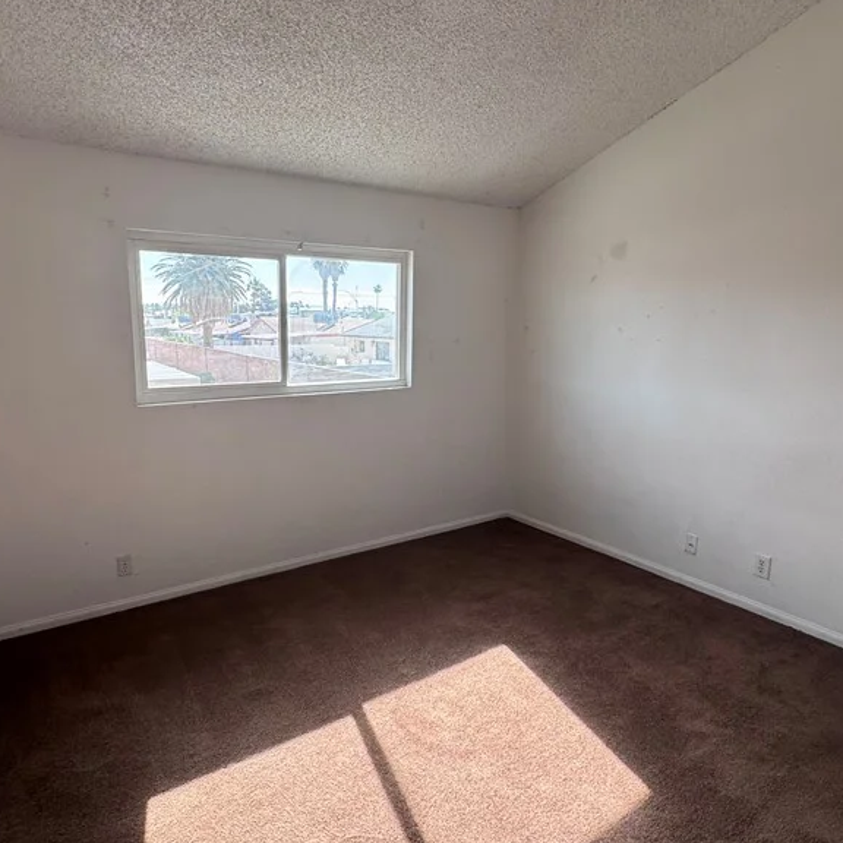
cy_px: 424
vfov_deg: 69.6
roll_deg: -2.0
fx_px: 606
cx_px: 408
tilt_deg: -10.2
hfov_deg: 69.6
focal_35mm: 22
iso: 40
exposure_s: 1/177
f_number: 2.2
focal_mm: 2.22
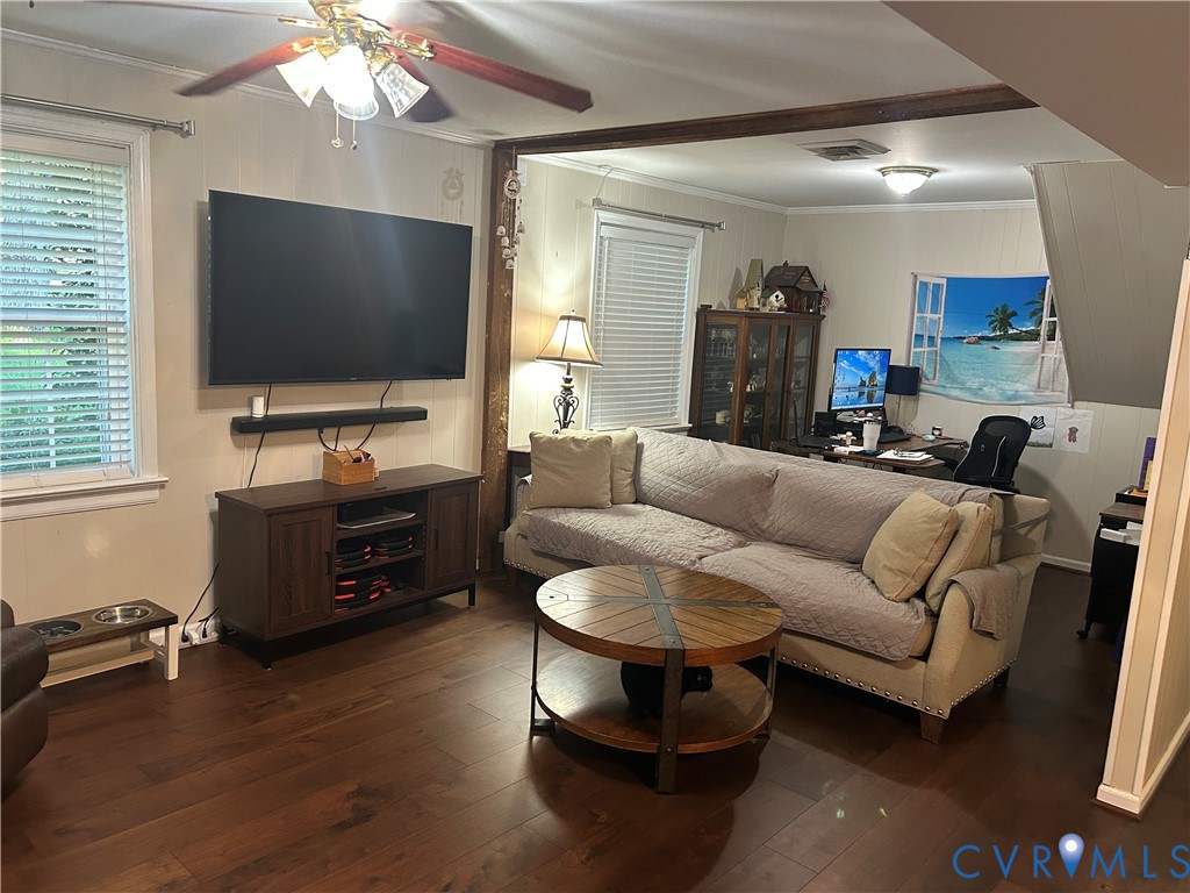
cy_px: 446
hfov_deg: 67.3
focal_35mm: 26
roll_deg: -3.4
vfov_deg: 53.1
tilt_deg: -8.3
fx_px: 894
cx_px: 595
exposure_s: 1/60
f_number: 1.5
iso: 320
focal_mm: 5.7
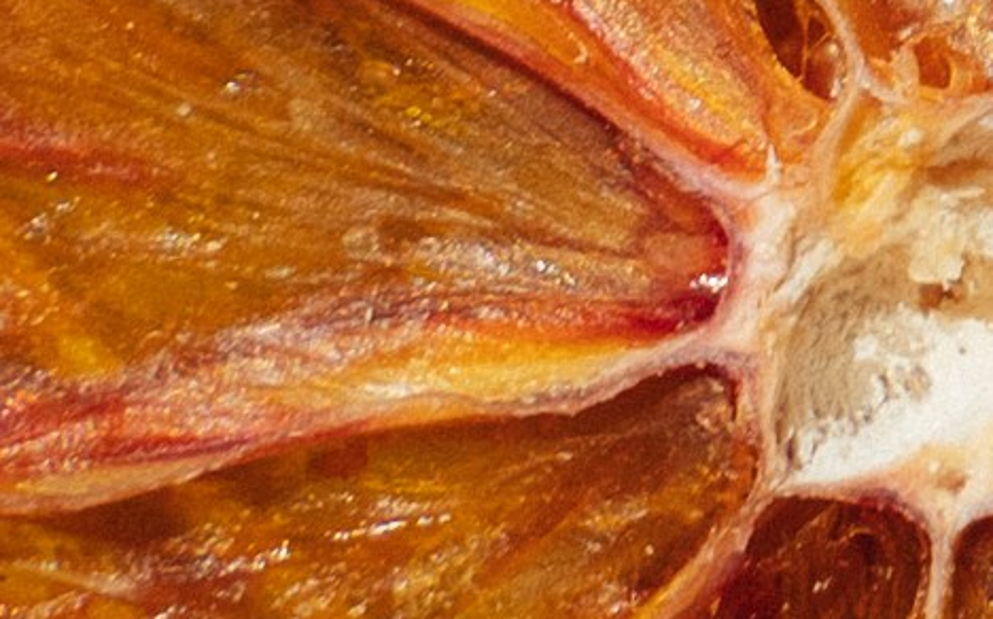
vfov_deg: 1.4
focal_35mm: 961
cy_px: -1191
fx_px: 25995
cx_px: 1929
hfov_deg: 2.2
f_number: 5.6
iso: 250
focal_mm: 75
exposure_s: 1/3200
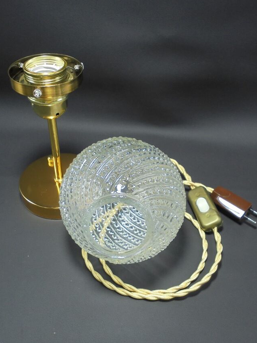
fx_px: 356
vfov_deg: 51.3
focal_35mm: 36
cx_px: 134
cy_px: 172
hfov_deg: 39.7
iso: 160
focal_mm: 6.1
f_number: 4
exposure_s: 1/30
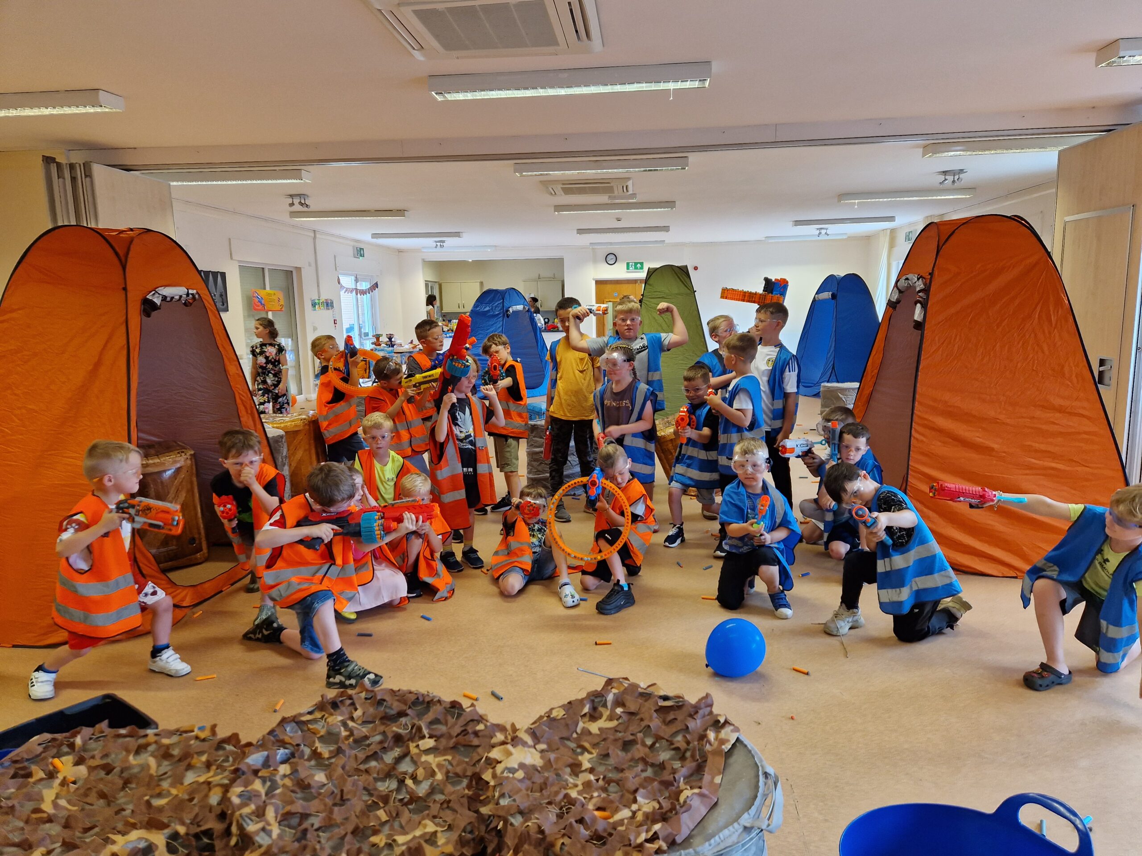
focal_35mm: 23
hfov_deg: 73.9
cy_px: 428
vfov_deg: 58.9
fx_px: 759
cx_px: 571
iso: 160
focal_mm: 5.4
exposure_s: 1/100
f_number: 1.8
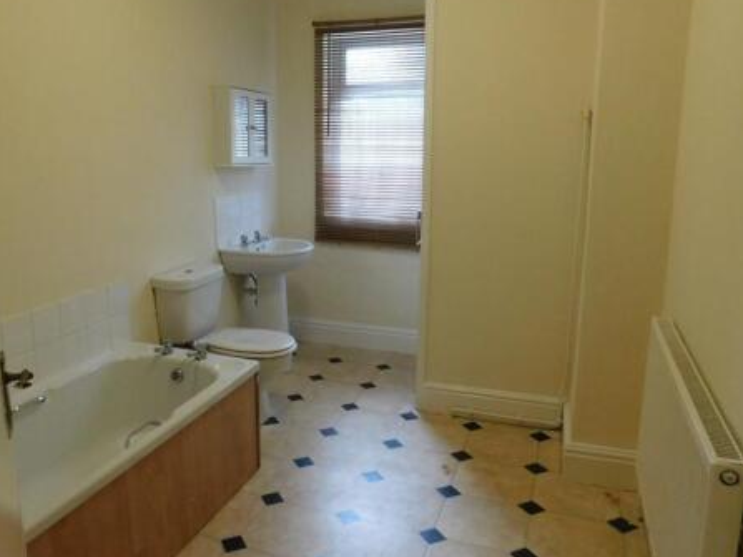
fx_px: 644
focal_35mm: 30
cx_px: 293
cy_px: 260
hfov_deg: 59.4
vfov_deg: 46.7
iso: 400
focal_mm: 4
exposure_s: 1/15
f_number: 3
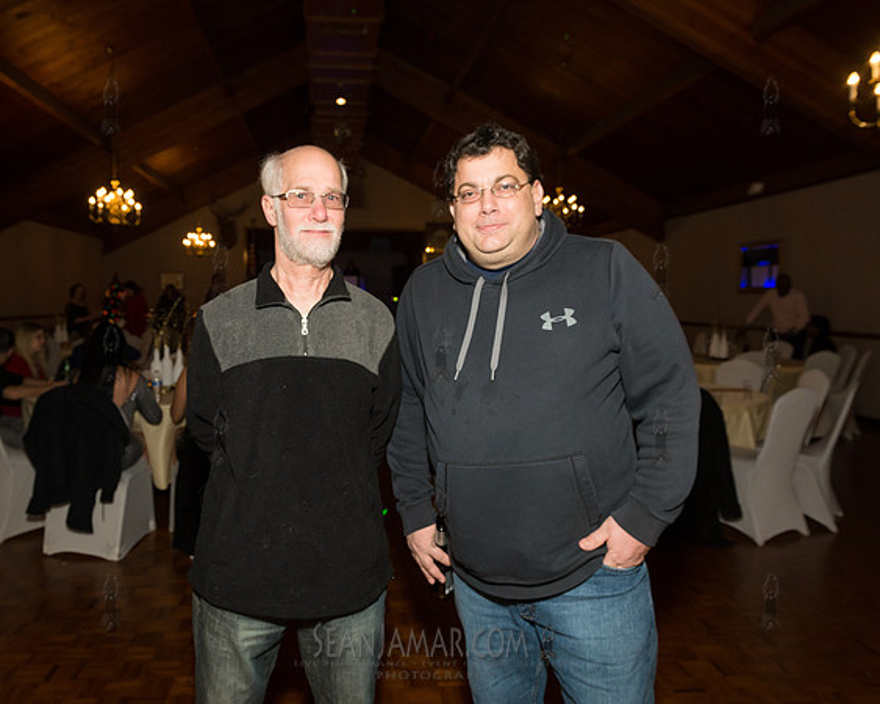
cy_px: 352
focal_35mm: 27
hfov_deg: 63.8
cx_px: 380
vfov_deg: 53.1
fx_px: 703
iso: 1600
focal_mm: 24
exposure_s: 1/320
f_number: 4.5
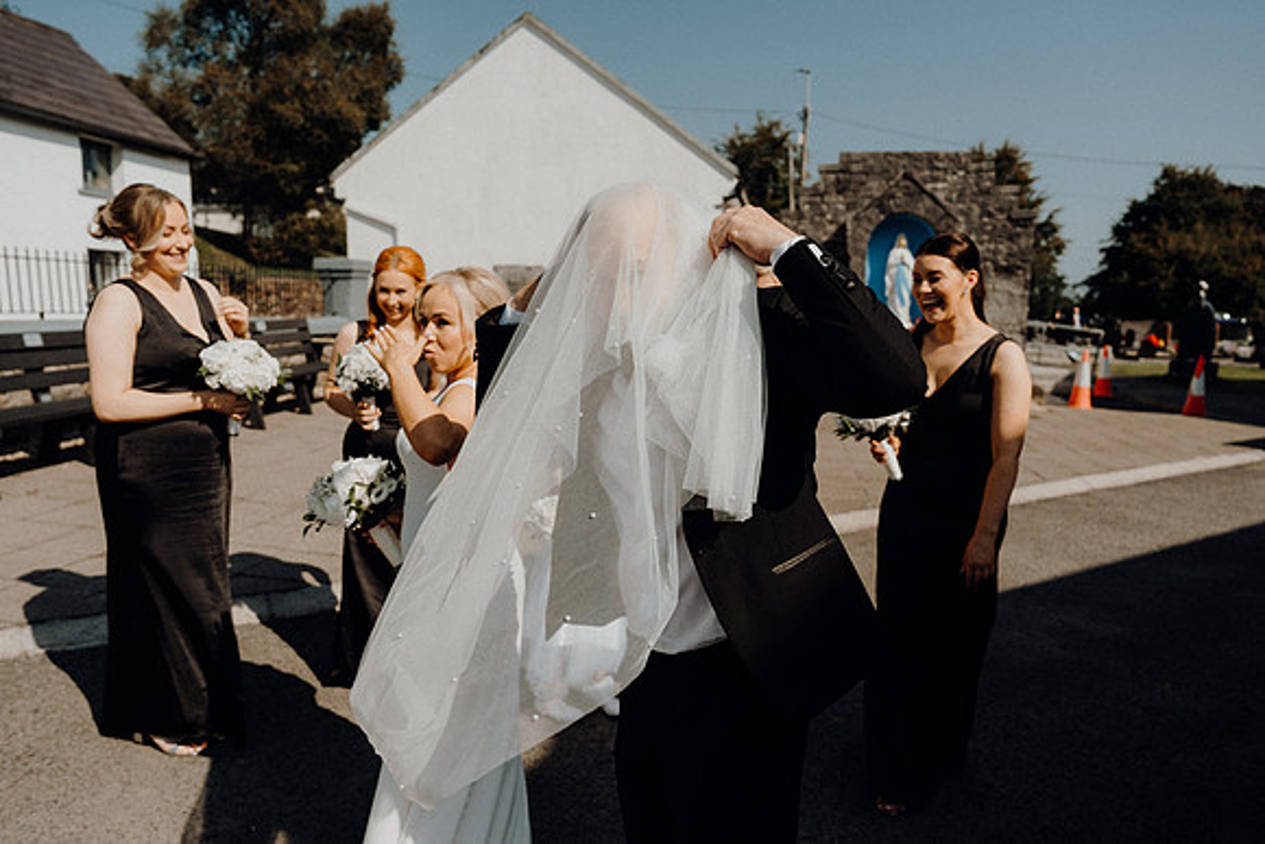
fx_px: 844
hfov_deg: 73.7
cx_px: 632
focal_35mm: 24
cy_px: 422
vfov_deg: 53.1
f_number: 3.2
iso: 125
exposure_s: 1/3200
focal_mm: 24
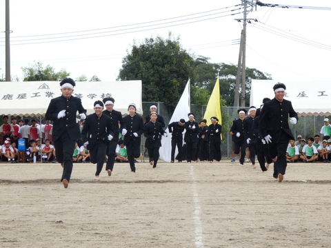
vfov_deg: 8.6
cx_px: 166
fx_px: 1654
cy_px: 124
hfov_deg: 11.4
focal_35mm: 173
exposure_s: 1/100
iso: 80
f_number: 5.5
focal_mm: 30.9
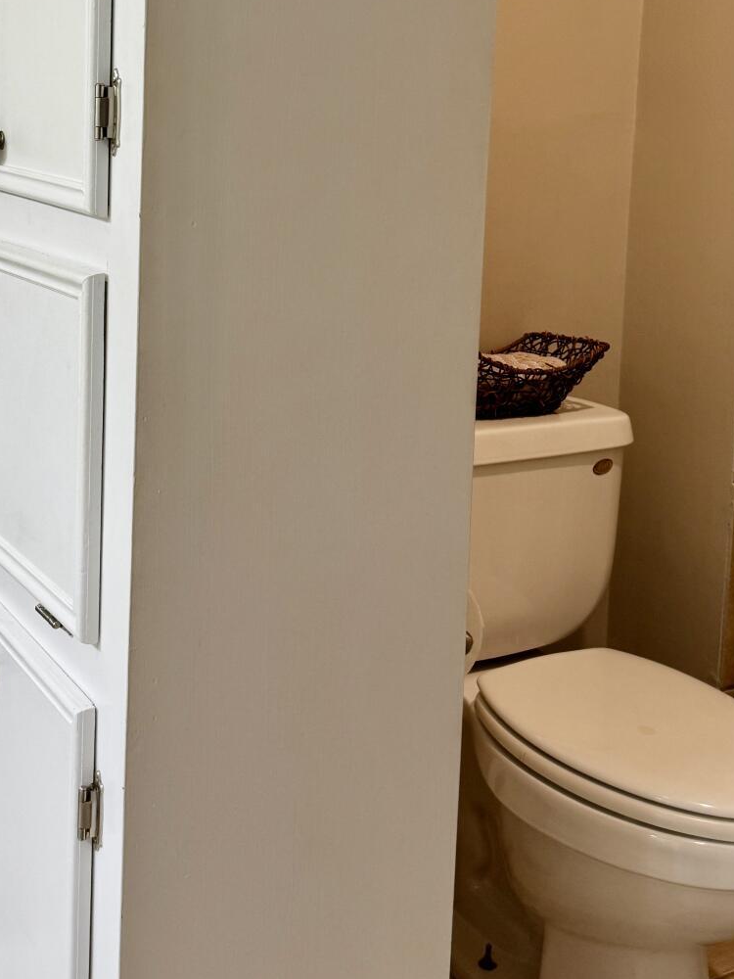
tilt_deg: -6.2
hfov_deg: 30.1
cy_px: 229
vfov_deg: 38.5
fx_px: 1357
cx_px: 259
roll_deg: -1.4
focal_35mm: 48
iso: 100
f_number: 1.78
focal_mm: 6.76
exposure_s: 1/60
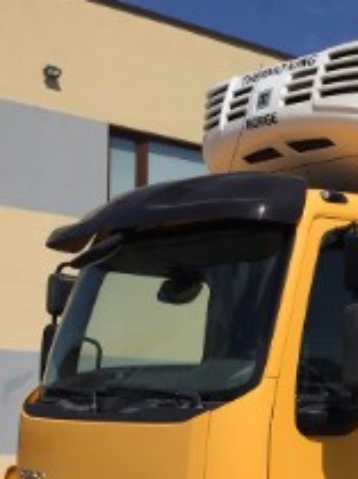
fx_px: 1147
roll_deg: -1.6
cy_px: 413
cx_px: 538
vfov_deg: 23.1
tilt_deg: -0.4
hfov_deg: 16.2
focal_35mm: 83
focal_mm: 4.15
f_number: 2.2
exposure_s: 1/6623
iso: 32
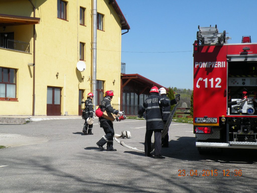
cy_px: 96
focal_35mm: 67
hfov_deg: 29.0
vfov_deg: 21.9
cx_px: 128
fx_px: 497
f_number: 6.3
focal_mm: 11.9
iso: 64
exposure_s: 1/284
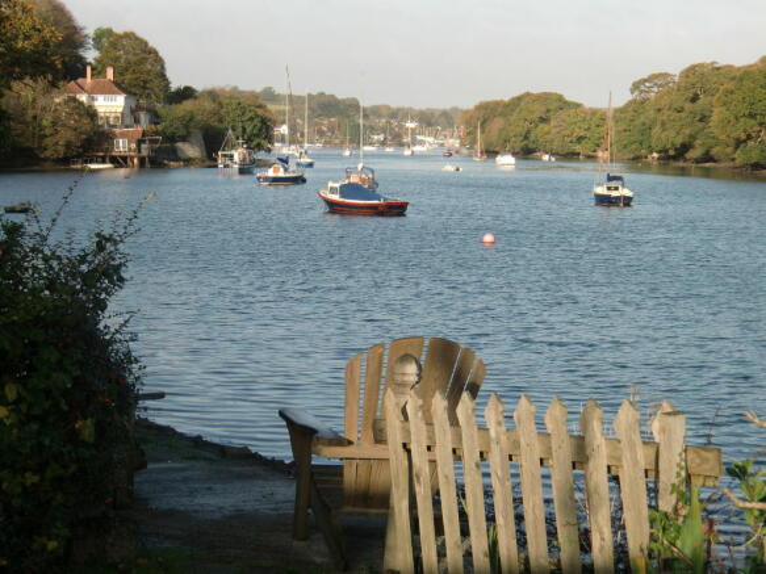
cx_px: 383
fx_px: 1438
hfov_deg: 29.8
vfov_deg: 22.6
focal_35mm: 65
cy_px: 287
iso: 64
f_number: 4.4
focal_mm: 11.6
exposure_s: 1/400
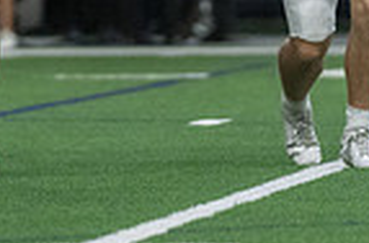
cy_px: -308
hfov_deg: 2.3
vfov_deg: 1.5
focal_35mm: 920
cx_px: -9
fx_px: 9389
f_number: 2.8
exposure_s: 1/1250
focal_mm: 200
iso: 5000
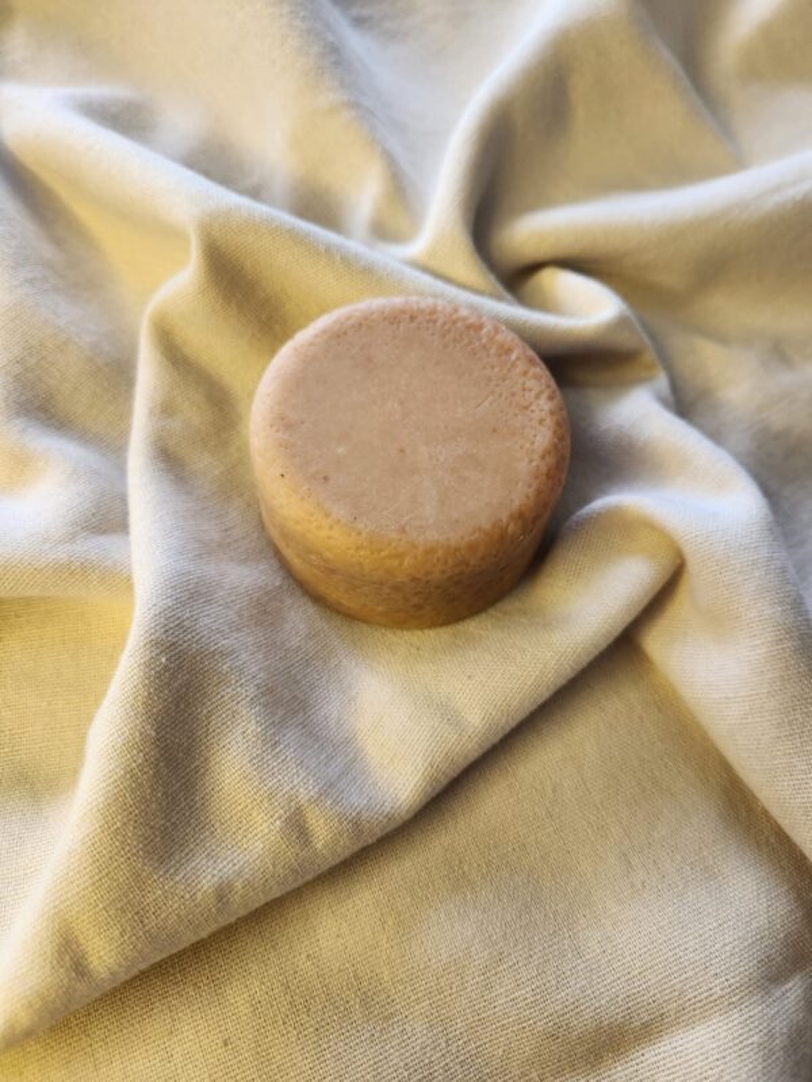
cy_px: 541
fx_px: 719
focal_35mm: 23
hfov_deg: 58.9
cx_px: 406
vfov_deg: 73.9
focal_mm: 5.4
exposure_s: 1/100
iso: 160
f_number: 1.8
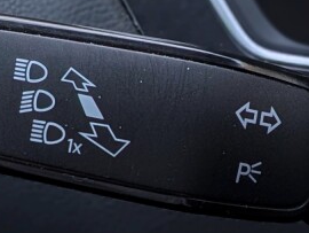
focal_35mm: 142
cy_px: 75
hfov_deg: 13.9
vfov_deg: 10.5
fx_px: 1269
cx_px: 112
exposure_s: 1/106
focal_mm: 4.53
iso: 30
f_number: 1.7
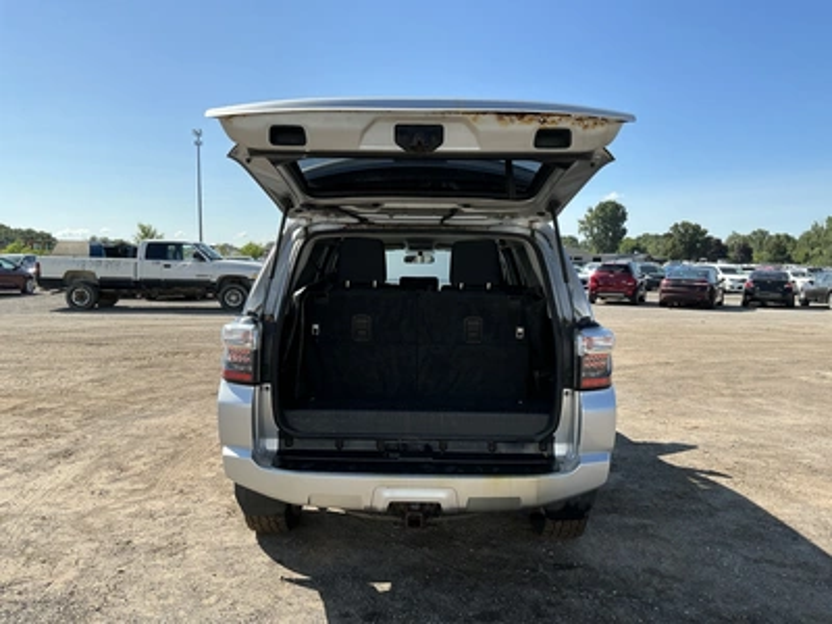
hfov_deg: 63.4
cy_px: 312
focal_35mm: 28
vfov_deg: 49.7
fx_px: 673
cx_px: 416
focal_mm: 3
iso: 25
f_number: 1.8
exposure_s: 1/1342
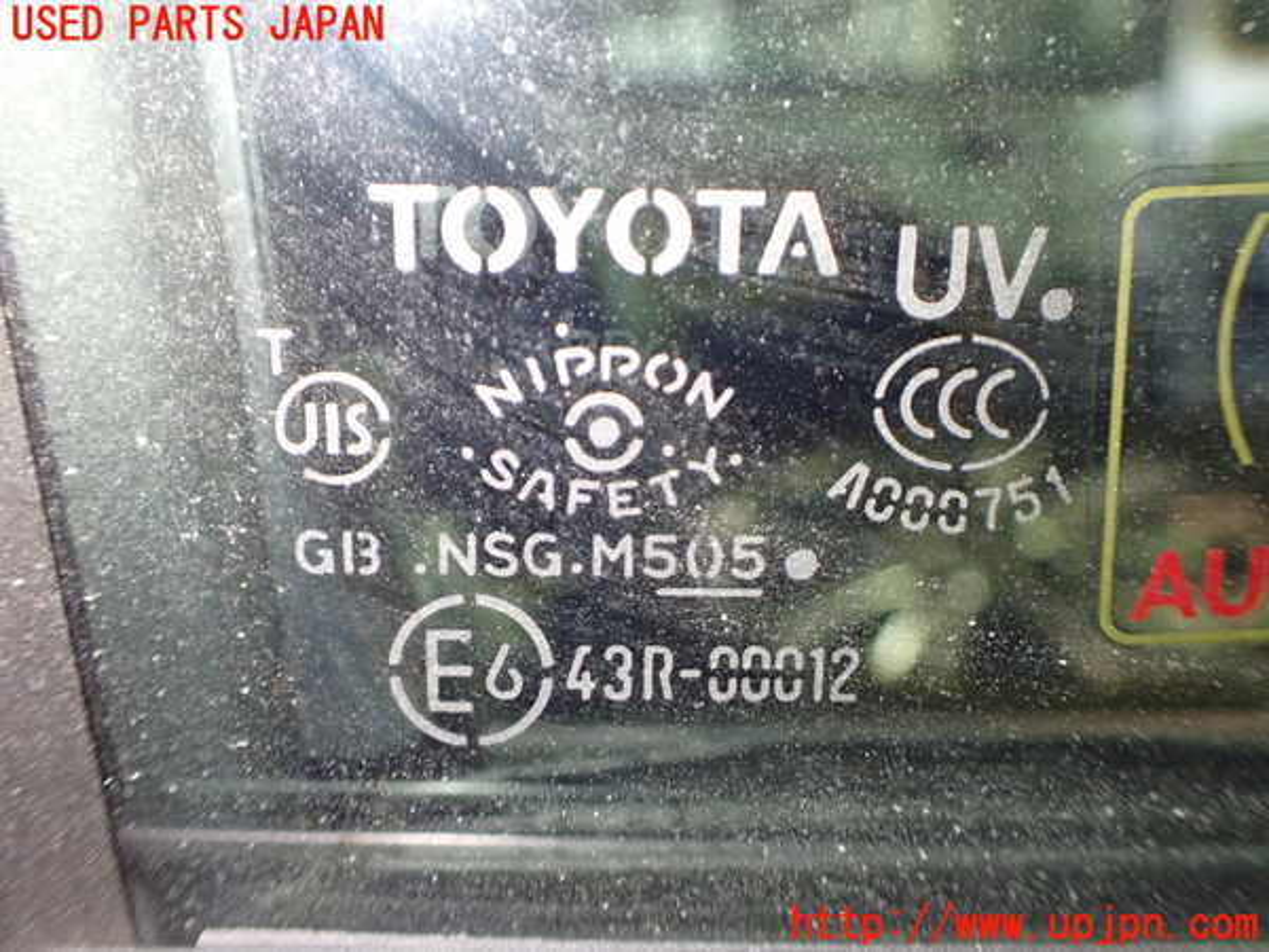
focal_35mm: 30
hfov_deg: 60.0
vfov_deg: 46.8
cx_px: 634
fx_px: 1100
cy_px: 476
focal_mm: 5.4
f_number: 2.3
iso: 800
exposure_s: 1/50
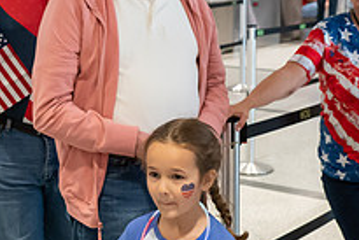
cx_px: 110
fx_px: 888
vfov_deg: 15.4
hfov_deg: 22.7
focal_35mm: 89
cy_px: 126
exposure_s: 1/200
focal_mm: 31.5
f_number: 4.8
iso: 7200
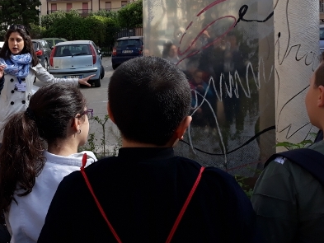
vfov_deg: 32.1
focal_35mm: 44
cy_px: 52
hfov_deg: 41.2
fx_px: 412
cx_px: 67
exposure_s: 1/929
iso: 40
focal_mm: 3.71
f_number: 1.7
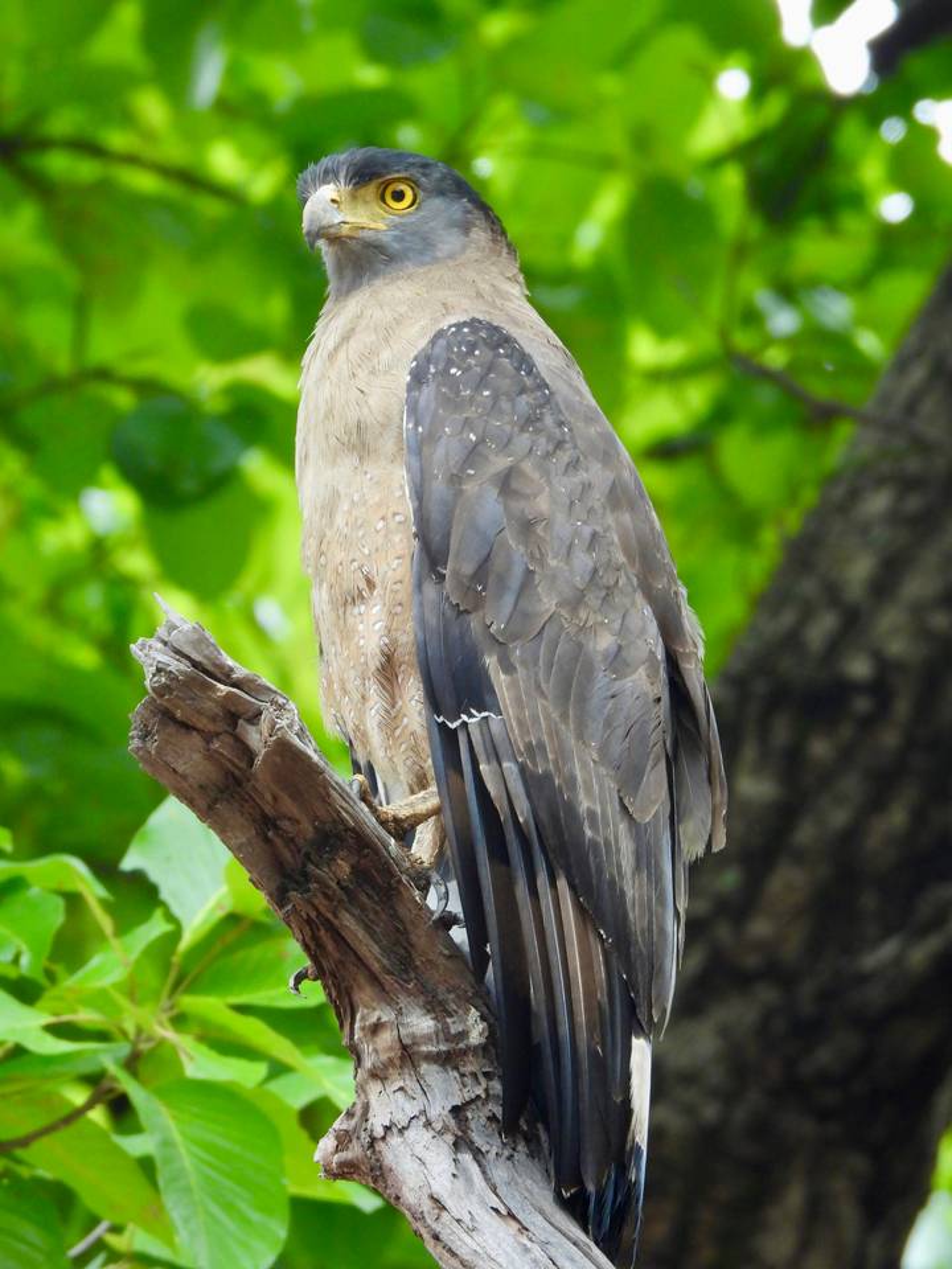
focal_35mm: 600
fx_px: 22001
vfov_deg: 3.3
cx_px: 476
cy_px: 634
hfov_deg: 2.5
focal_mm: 107
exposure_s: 1/80
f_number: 5
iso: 400
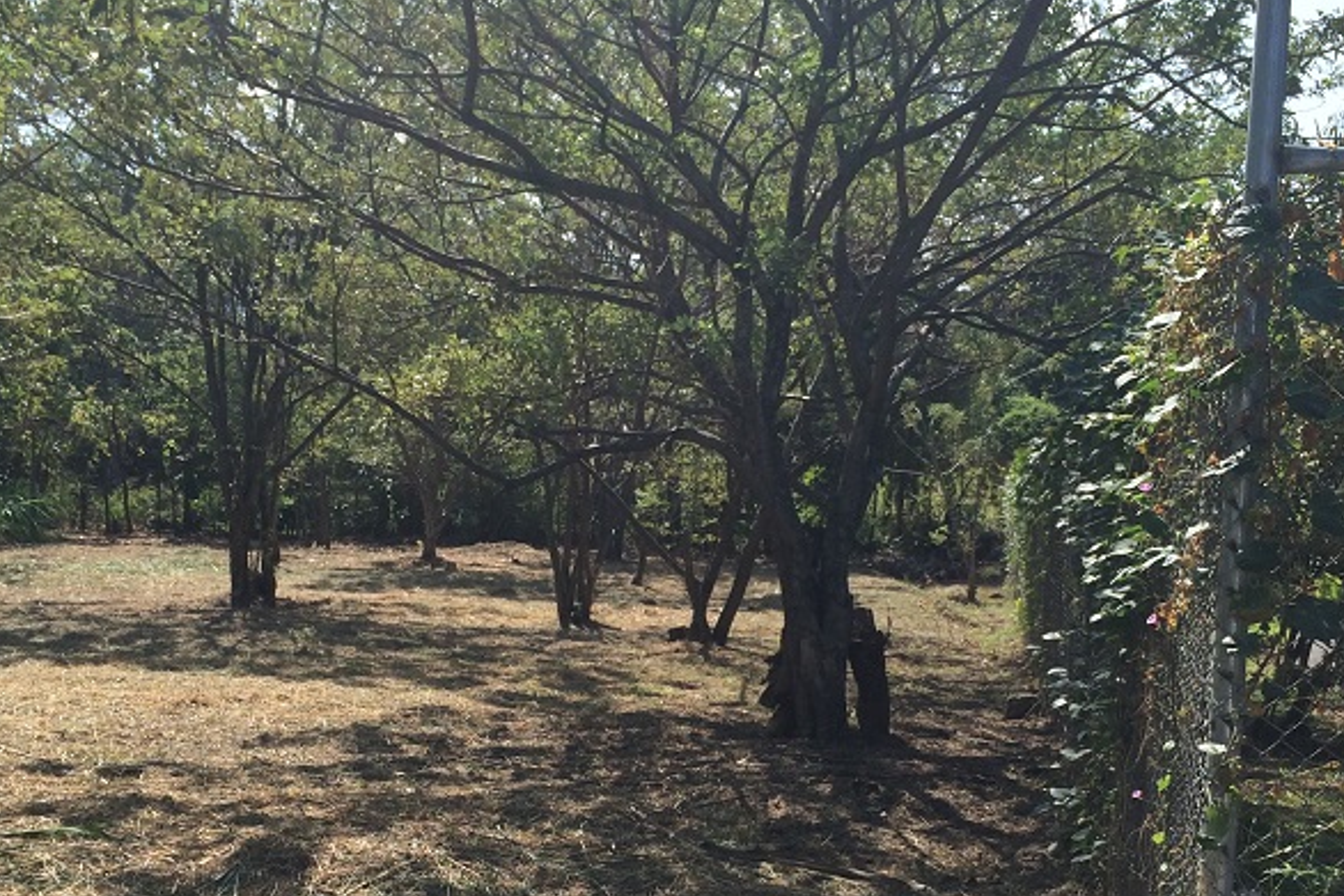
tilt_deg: -7.7
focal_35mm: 48
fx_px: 1792
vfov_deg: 27.5
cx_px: 681
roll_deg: +0.7
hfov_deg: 41.1
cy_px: 721
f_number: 2.2
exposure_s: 1/1414
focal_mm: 4.15
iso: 32
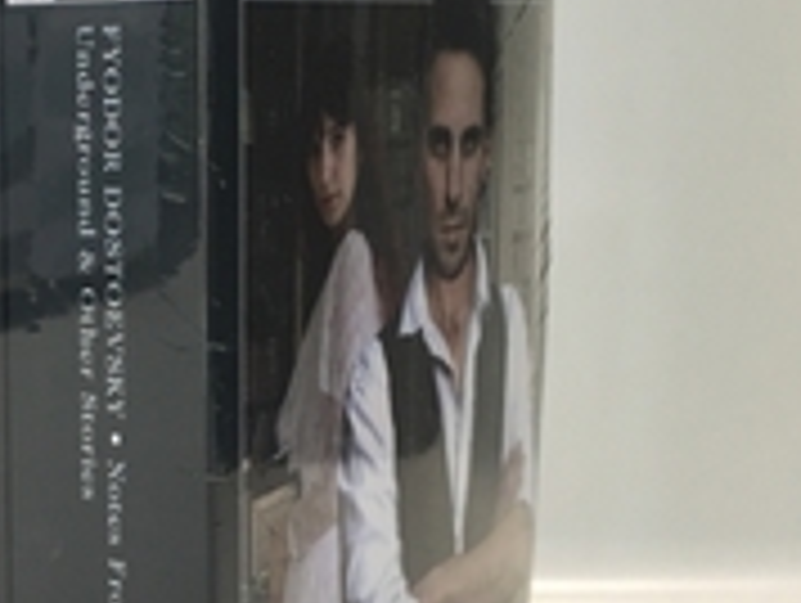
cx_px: 27
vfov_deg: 19.4
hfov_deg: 24.6
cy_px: 328
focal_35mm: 76
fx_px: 1761
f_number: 2.2
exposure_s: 1/40
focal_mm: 4.15
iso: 25
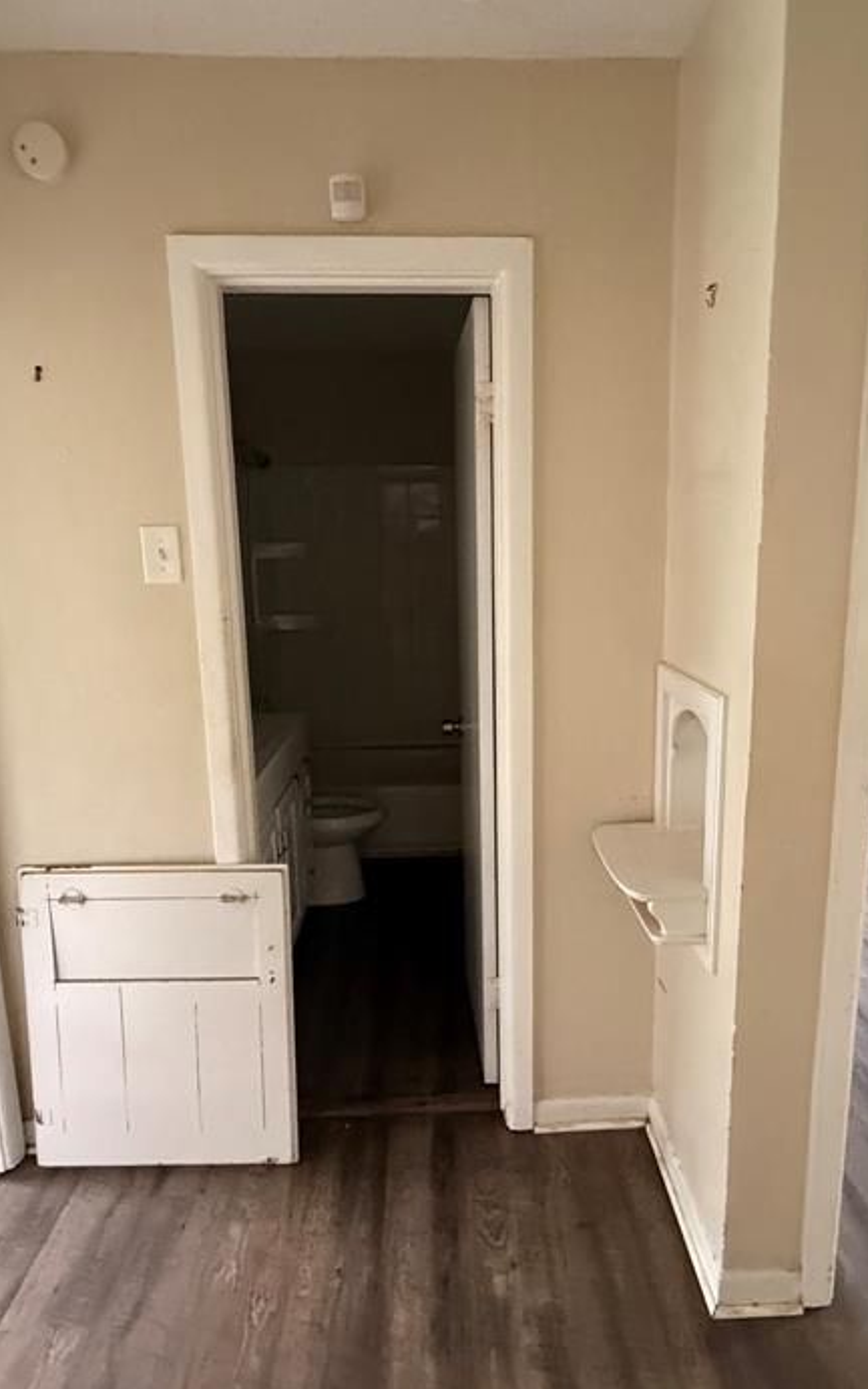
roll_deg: -0.9
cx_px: 474
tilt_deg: -8.9
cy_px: 704
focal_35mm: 22
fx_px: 833
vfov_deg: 79.6
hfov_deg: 55.0
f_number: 2.2
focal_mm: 2.22
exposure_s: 1/60
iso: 800
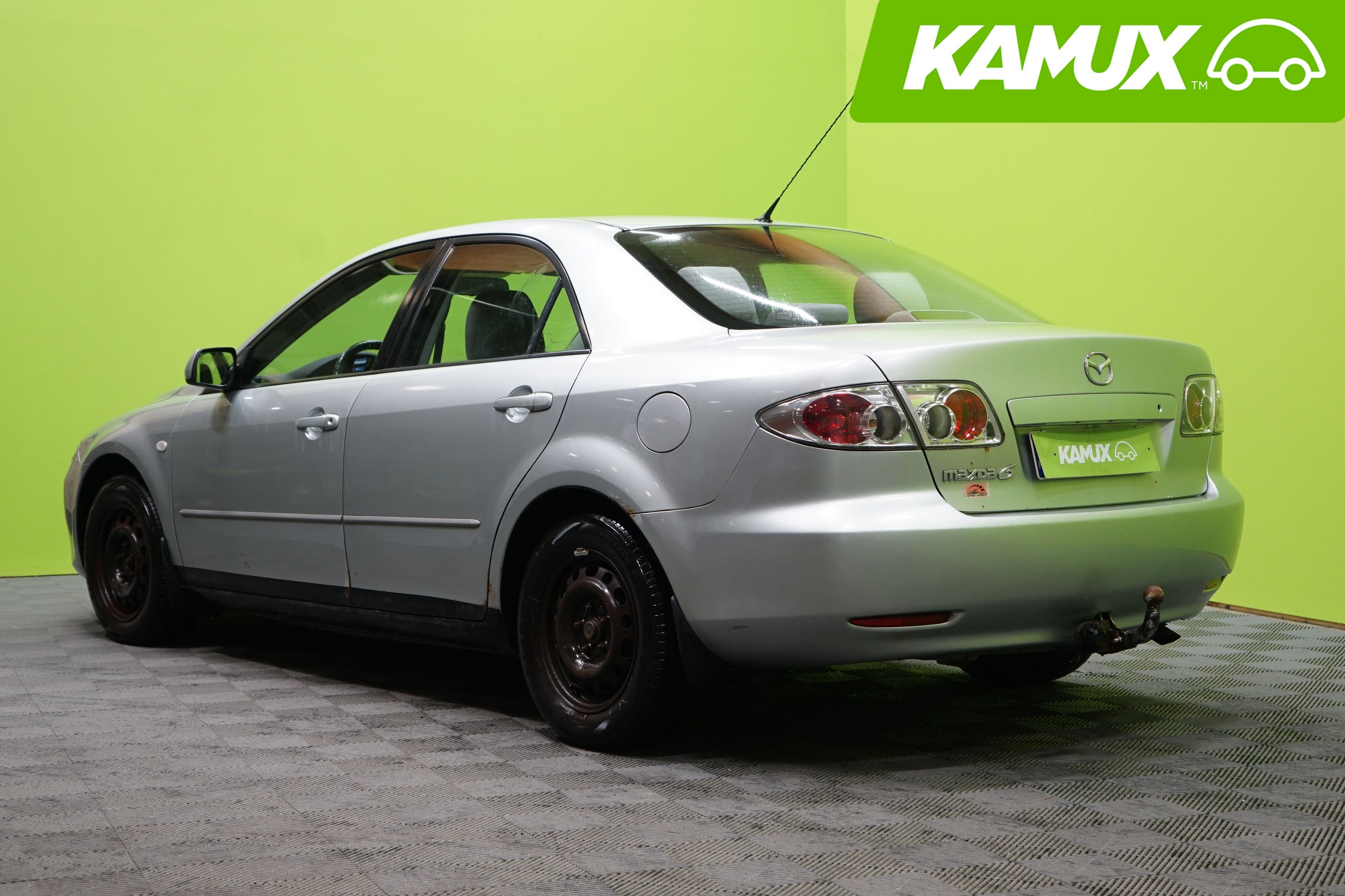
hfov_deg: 36.2
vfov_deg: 24.6
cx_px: 660
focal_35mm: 55
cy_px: 448
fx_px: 2055
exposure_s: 1/60
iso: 640
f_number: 4.5
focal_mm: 49
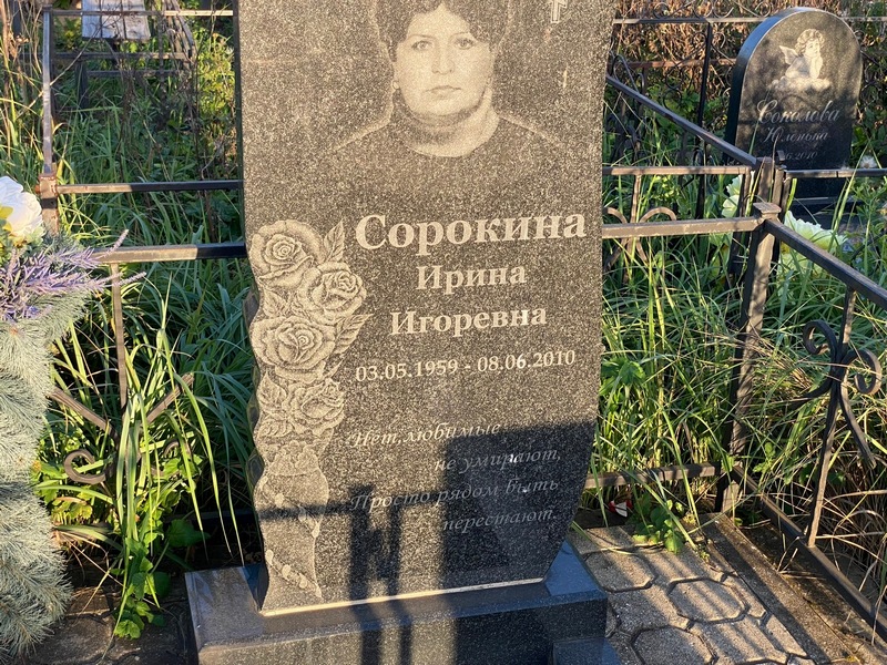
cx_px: 444
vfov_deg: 28.0
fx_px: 1332
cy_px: 332
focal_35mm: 52
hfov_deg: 36.8
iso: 20
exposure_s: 1/284
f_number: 2
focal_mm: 6
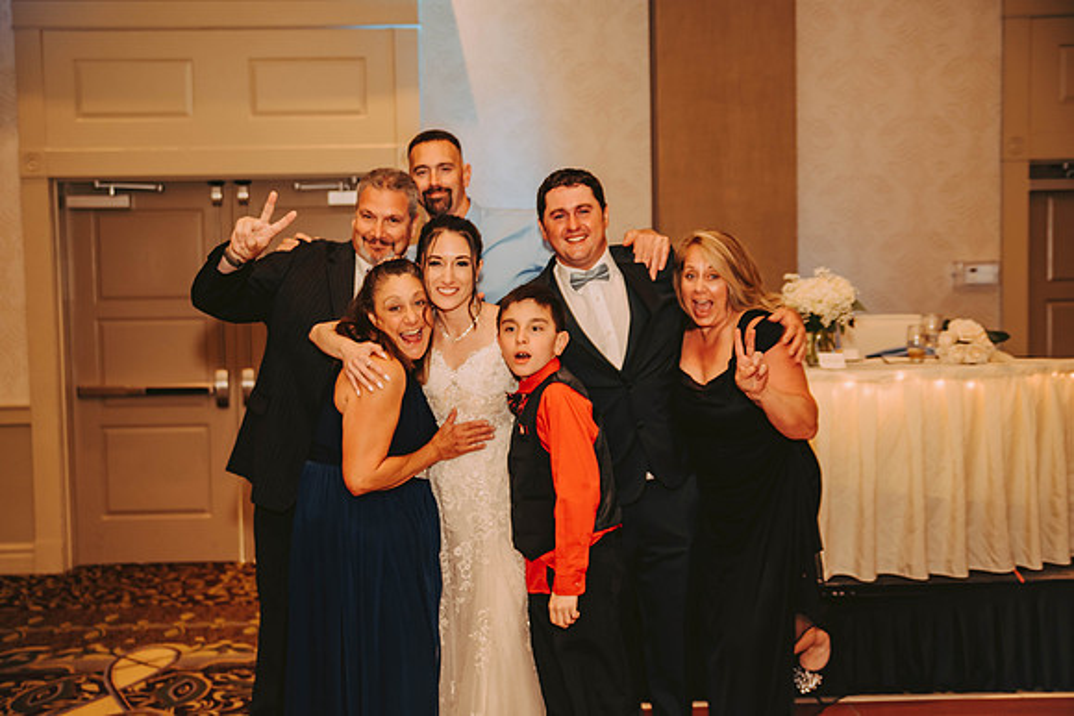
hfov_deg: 43.6
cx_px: 537
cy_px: 358
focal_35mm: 45
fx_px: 1343
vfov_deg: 29.9
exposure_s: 1/60
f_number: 2.8
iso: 500
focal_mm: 45
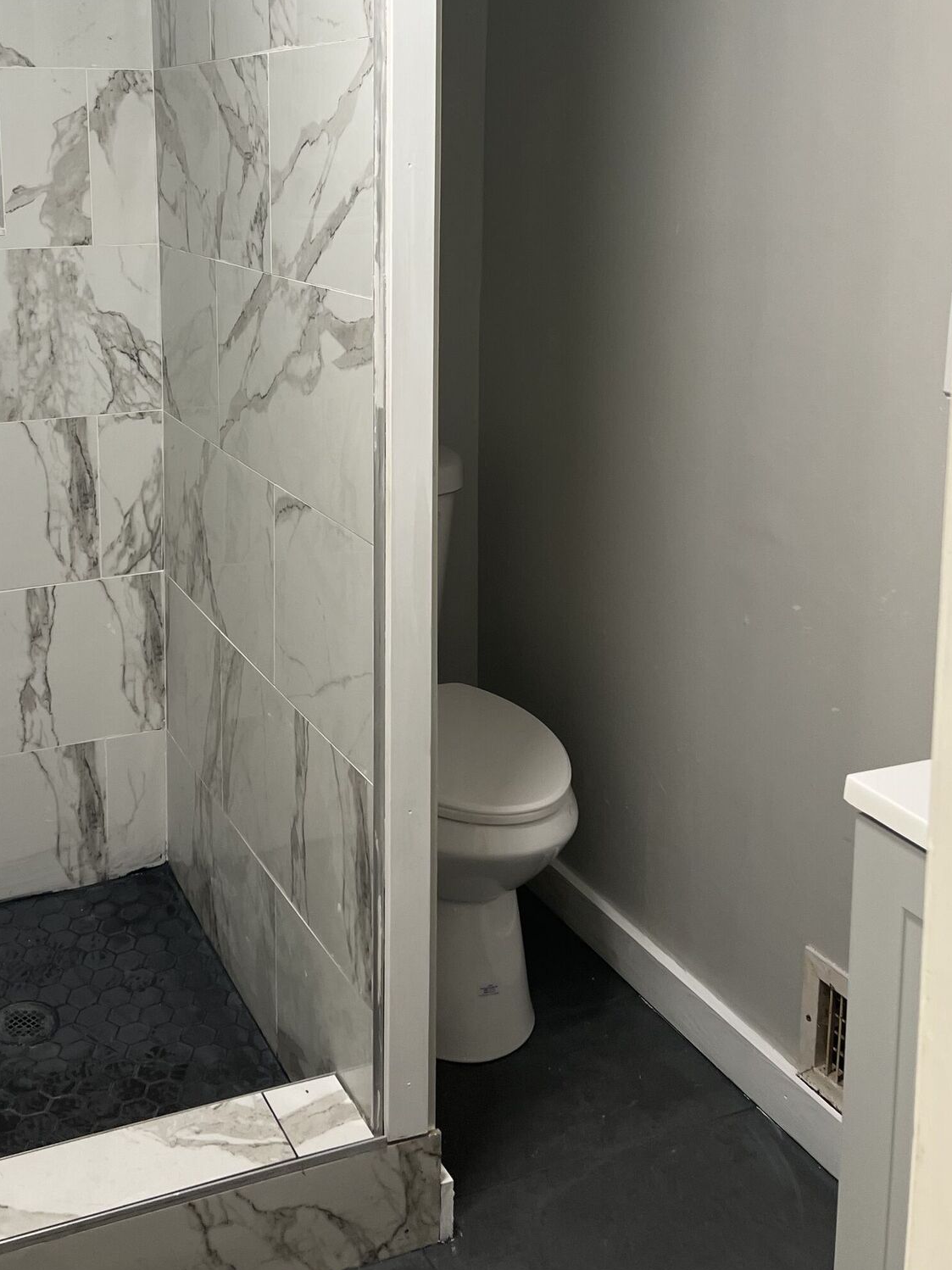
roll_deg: +1.4
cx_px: 281
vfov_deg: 45.6
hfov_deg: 35.4
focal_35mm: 40
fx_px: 1467
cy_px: 358
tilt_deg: -7.0
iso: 64
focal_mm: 5.7
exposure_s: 1/60
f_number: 1.5
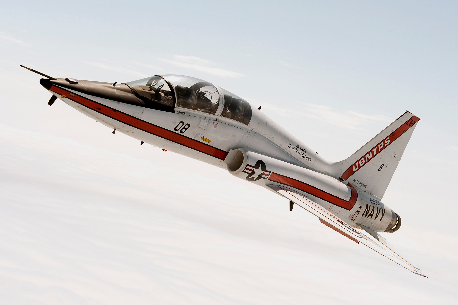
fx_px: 1208
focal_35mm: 95
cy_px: 152
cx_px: 229
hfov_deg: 21.5
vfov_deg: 14.4
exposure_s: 1/1250
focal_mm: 95
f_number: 10
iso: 200
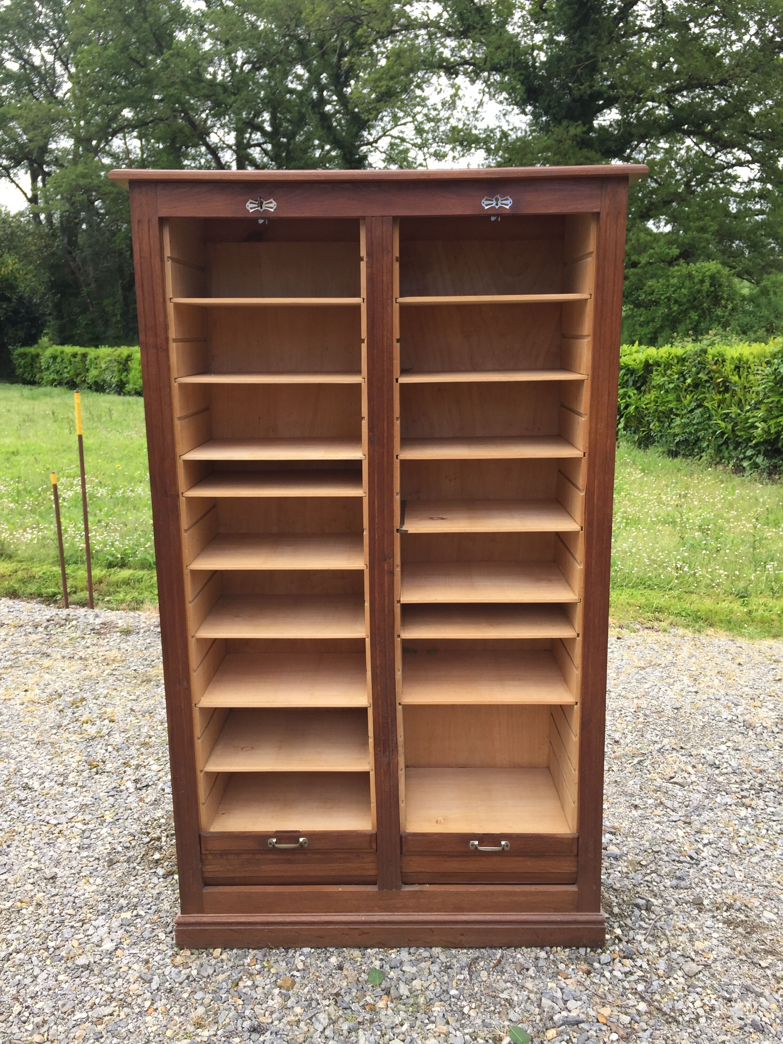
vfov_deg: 61.7
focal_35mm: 29
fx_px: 875
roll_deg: -0.3
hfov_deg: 48.2
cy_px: 522
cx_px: 392
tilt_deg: -16.3
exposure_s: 1/291
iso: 32
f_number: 2.2
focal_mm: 4.15
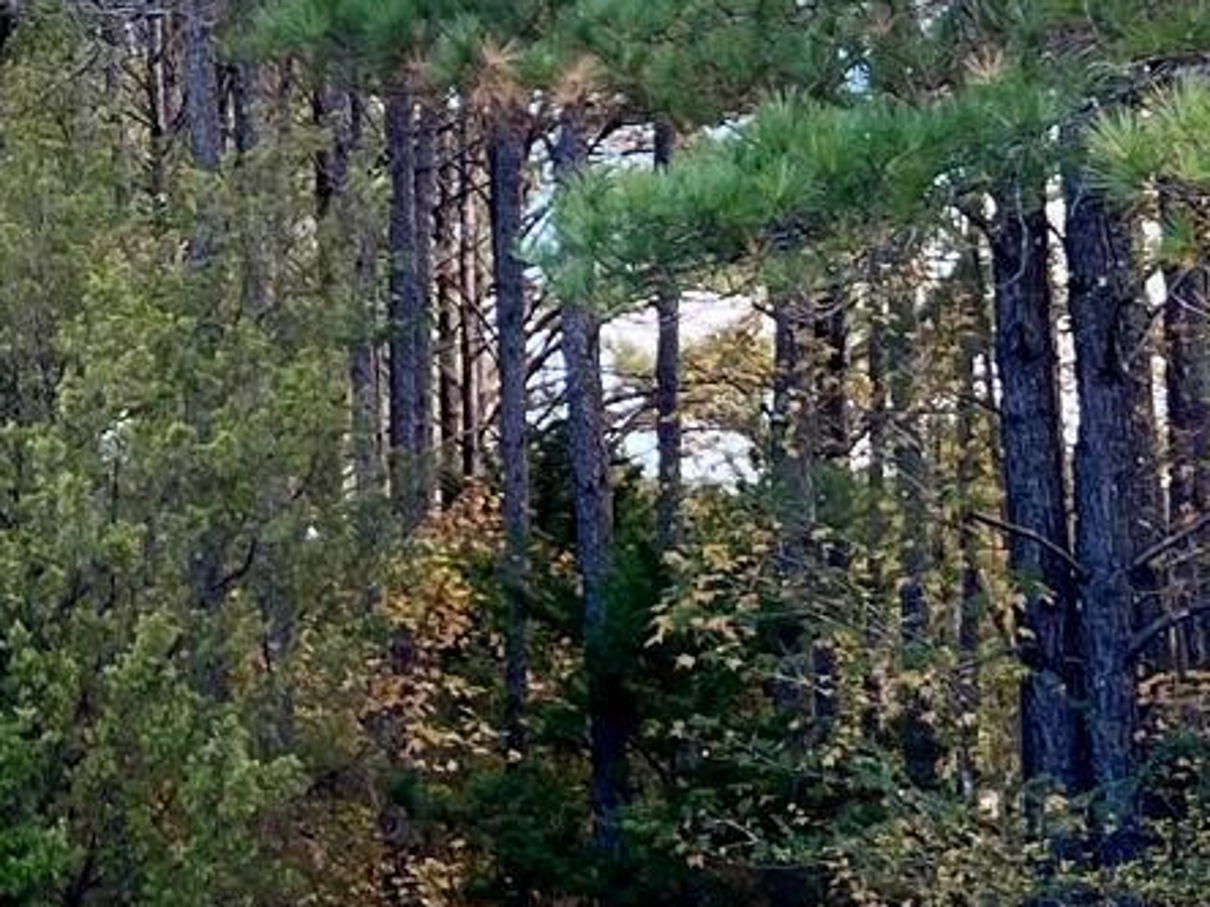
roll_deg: -1.0
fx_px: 4125
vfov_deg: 12.5
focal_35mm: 118
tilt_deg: +10.4
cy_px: 117
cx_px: -199
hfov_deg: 16.1
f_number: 1.5
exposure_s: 1/266
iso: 50
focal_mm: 5.7
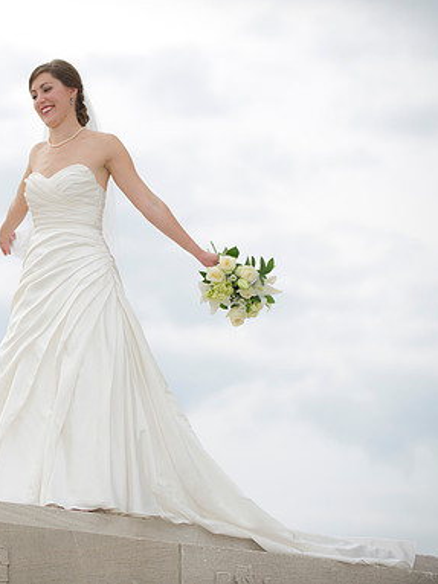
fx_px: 2701
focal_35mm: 160
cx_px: 70
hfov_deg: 9.2
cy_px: 291
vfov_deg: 12.4
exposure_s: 1/250
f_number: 2.8
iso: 160
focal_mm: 110
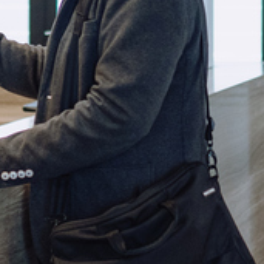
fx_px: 1881
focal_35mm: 218
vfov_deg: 8.0
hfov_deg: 8.0
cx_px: 157
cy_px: 71
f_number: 1.8
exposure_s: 1/400
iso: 500
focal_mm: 35
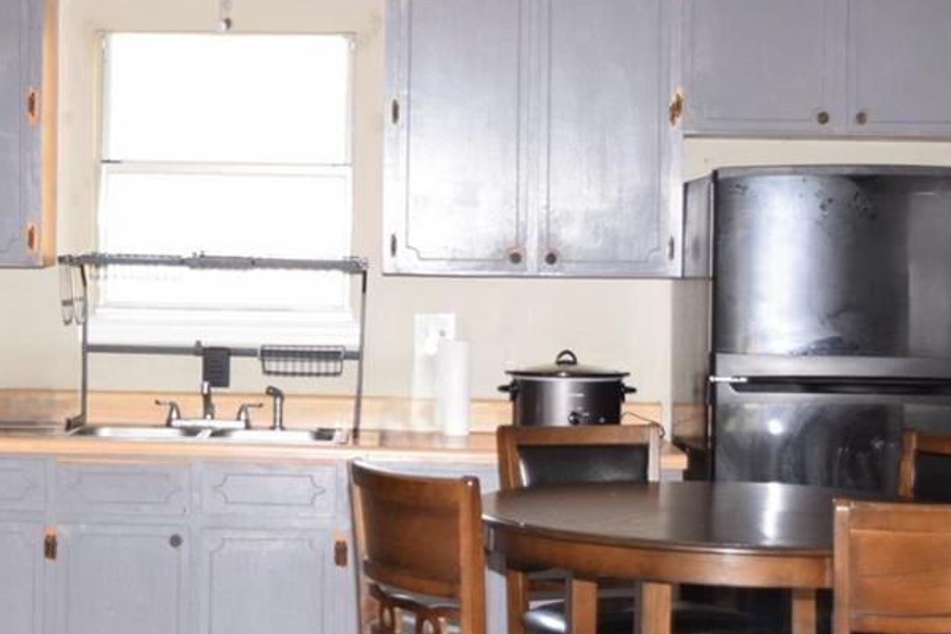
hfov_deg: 23.2
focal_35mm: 87
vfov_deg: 15.7
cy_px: 292
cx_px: 285
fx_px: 2298
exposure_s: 1/60
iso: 1600
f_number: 4.5
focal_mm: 34
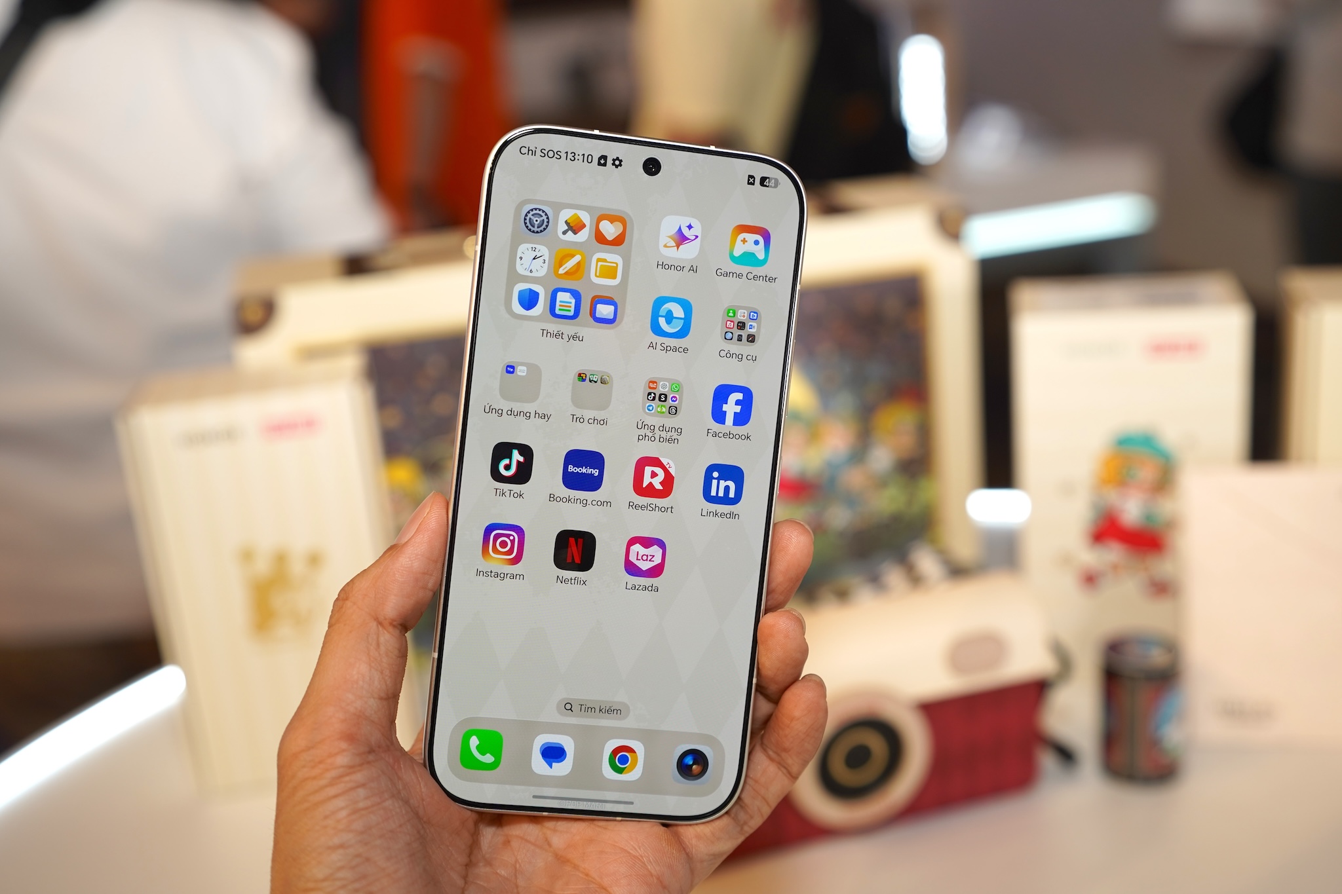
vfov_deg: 33.4
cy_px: 447
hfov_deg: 48.5
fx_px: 1491
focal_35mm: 40
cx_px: 671
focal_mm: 40
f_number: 4
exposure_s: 1/60
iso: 250
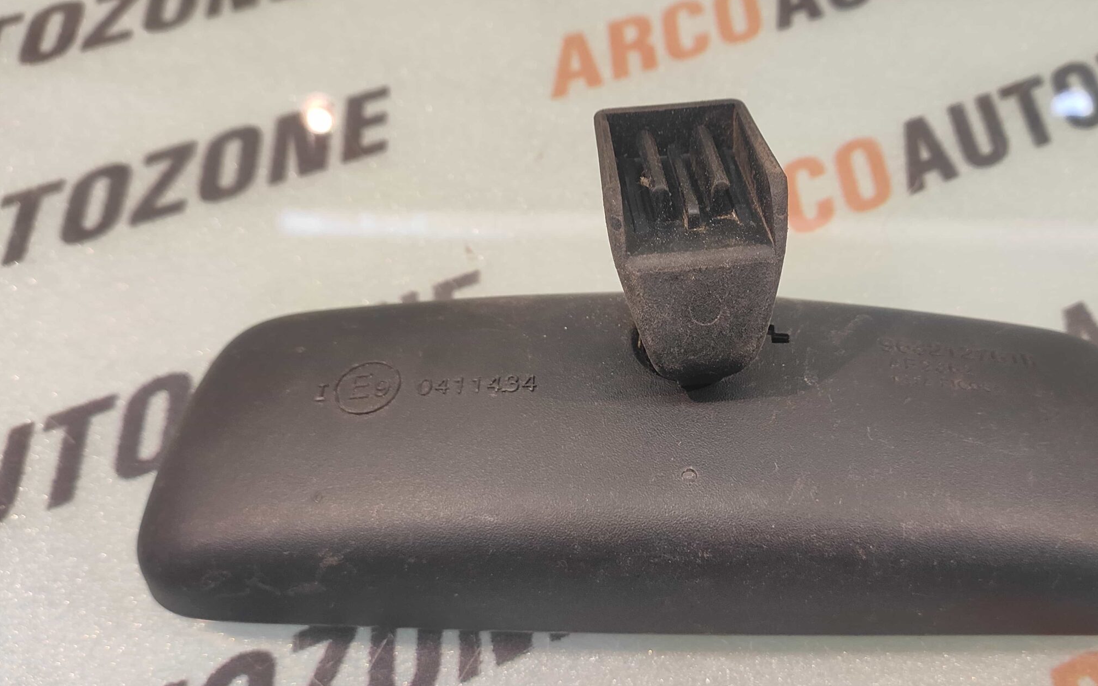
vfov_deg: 52.8
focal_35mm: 23
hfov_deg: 76.3
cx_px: 656
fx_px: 688
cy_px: 395
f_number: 1.79
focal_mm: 4.74
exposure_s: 1/33
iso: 173
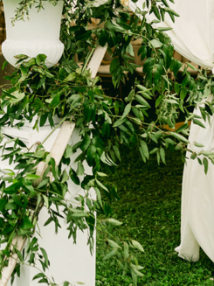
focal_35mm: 106
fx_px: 874
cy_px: -39
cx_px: -48
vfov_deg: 17.8
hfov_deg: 13.5
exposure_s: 1/1000
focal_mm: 35
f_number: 2.2
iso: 64
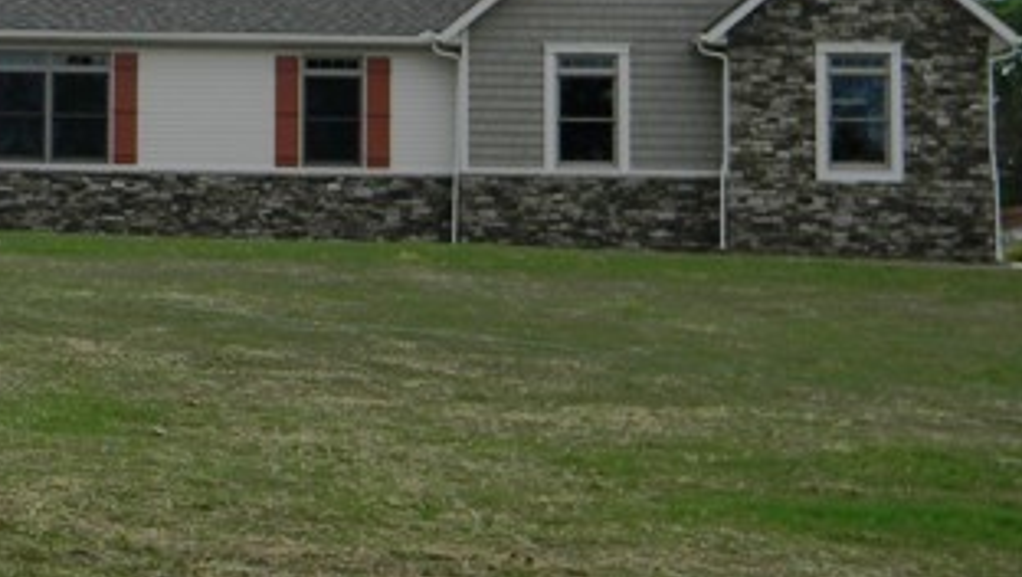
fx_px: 3390
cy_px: 7
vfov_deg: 9.7
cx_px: 0
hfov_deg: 16.8
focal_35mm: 125
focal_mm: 10.1
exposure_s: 1/615
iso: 80
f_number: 4.1
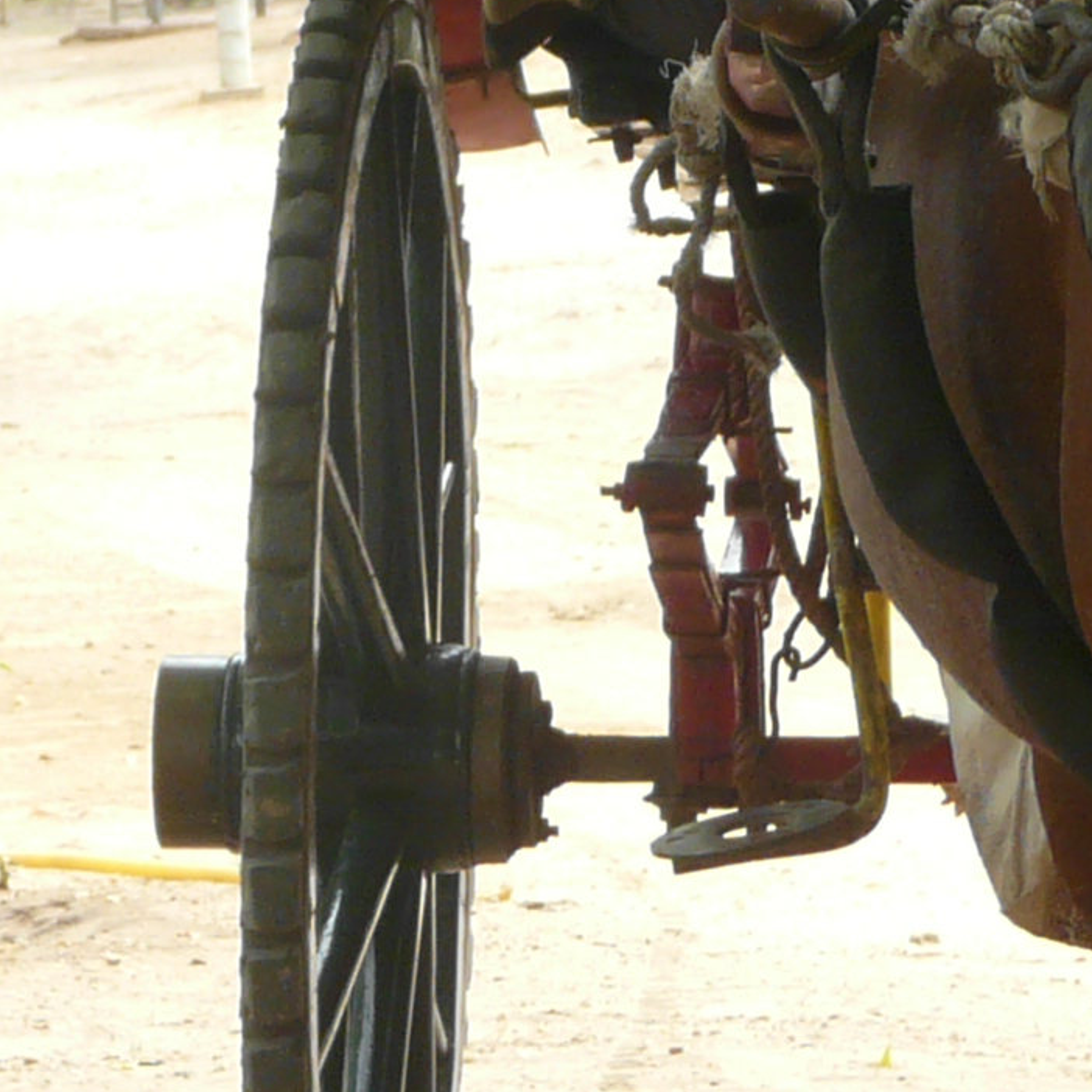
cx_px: 112
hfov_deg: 6.0
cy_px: -210
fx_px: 10350
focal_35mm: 290
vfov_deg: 6.0
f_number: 3.2
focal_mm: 11.7
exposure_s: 1/160
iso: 100
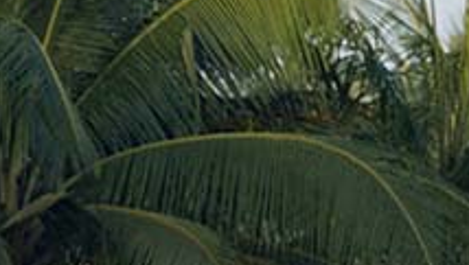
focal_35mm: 657
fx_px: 8181
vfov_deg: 1.9
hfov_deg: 3.3
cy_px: 210
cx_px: -186
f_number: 5
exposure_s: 1/1250
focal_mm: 140
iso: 450
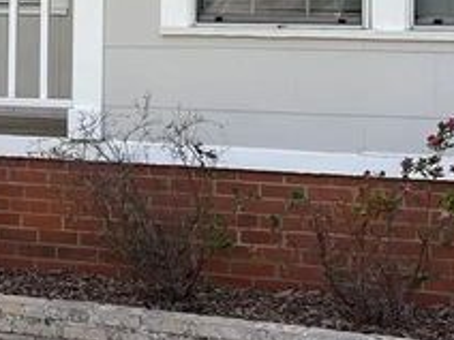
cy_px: -60
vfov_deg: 12.0
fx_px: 1587
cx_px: -94
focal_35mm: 121
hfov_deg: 15.7
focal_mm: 5.1
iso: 32
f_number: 1.6
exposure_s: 1/445
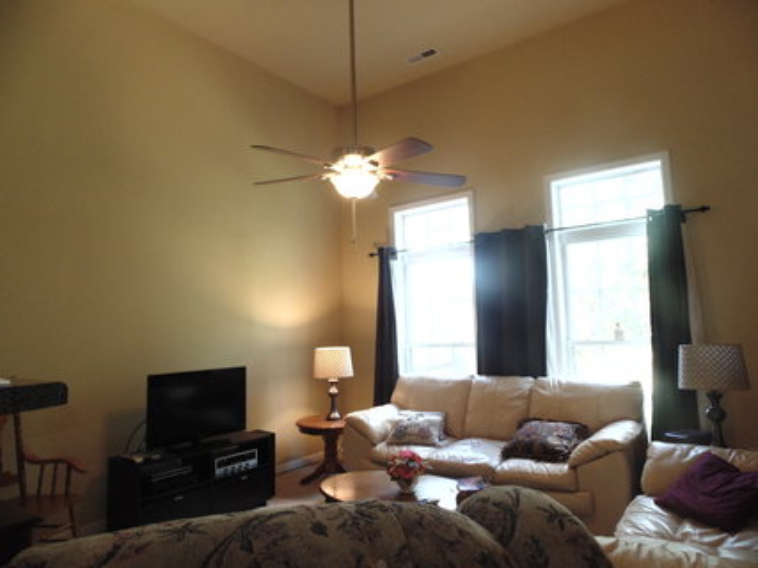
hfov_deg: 76.4
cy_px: 284
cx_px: 379
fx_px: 482
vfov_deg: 61.1
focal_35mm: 22
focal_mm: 4
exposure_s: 1/30
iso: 160
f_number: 3.1
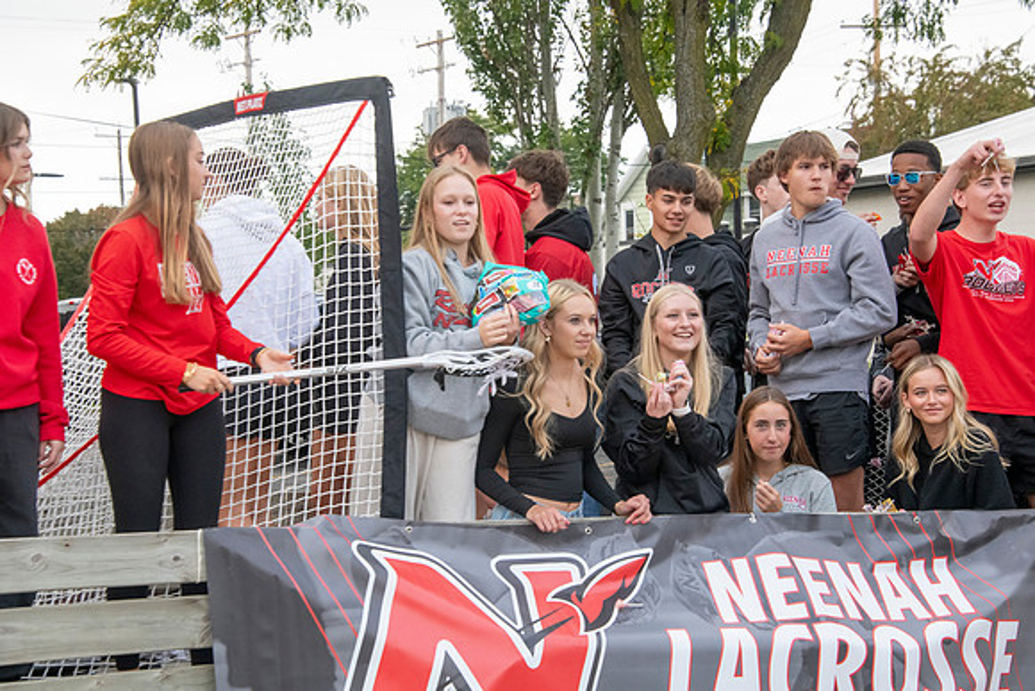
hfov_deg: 20.8
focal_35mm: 98
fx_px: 2818
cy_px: 346
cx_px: 518
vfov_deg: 14.0
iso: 3200
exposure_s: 1/320
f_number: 11
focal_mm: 98
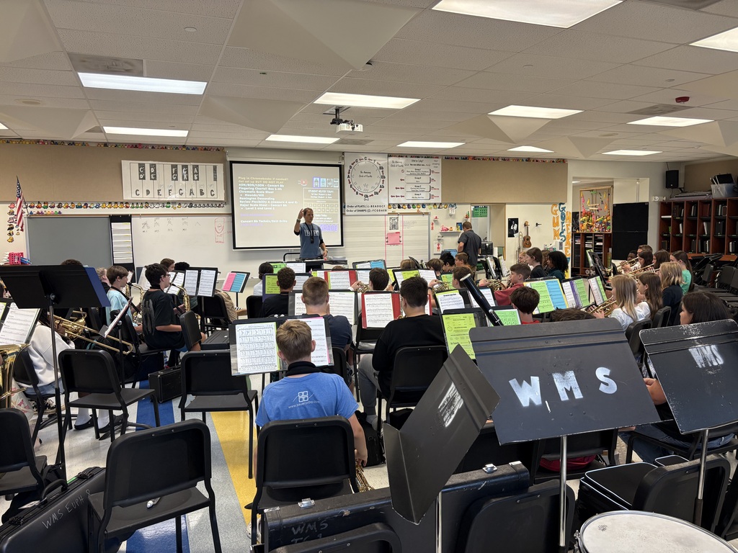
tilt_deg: -5.2
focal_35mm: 26
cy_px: 276
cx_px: 369
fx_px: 554
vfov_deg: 53.1
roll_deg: +0.9
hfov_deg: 67.3
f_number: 1.6
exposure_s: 1/120
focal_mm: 5.96
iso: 125
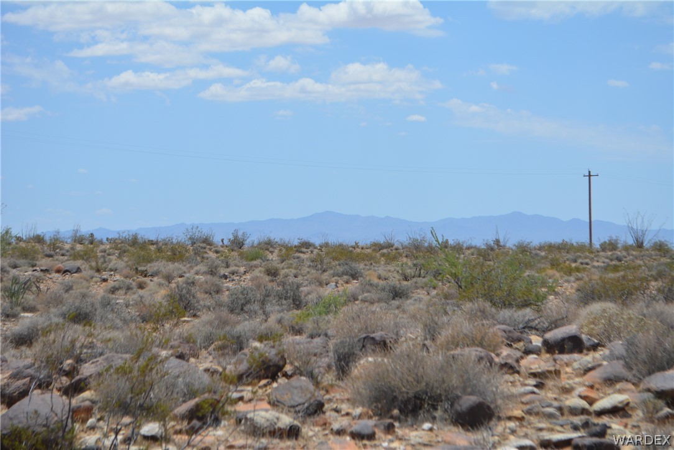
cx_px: 337
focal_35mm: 82
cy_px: 225
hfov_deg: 24.6
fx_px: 1545
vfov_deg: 16.6
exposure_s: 1/2000
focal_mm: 55
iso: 400
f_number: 7.1
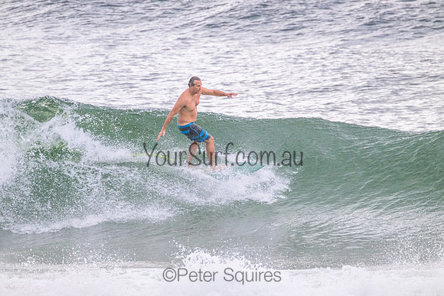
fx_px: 9869
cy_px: 148
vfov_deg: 1.7
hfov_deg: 2.6
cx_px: 222
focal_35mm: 800
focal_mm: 800
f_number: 11
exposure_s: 1/2000
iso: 4500
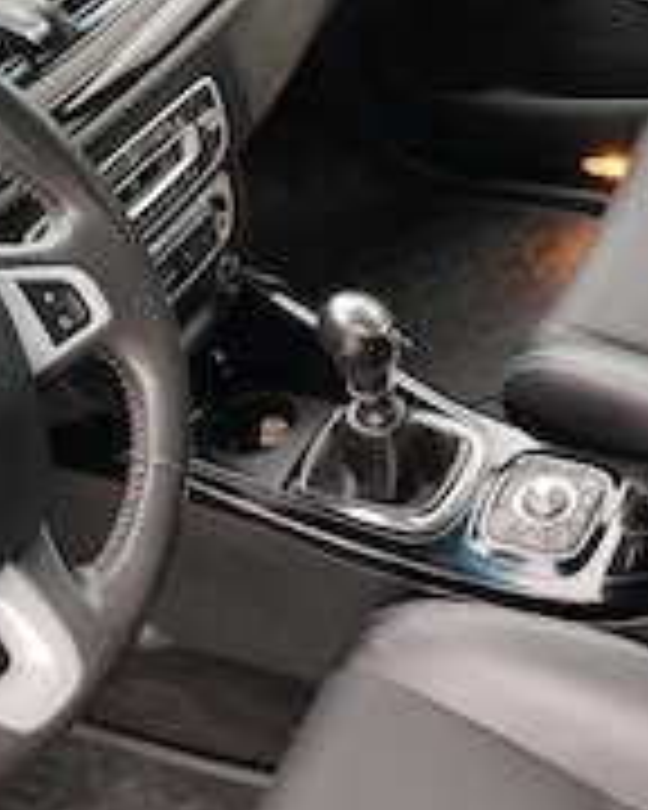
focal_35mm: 52
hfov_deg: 27.9
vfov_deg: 35.9
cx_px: 603
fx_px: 1247
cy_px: 356
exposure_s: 1/25
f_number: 1.75
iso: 291
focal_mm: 5.25
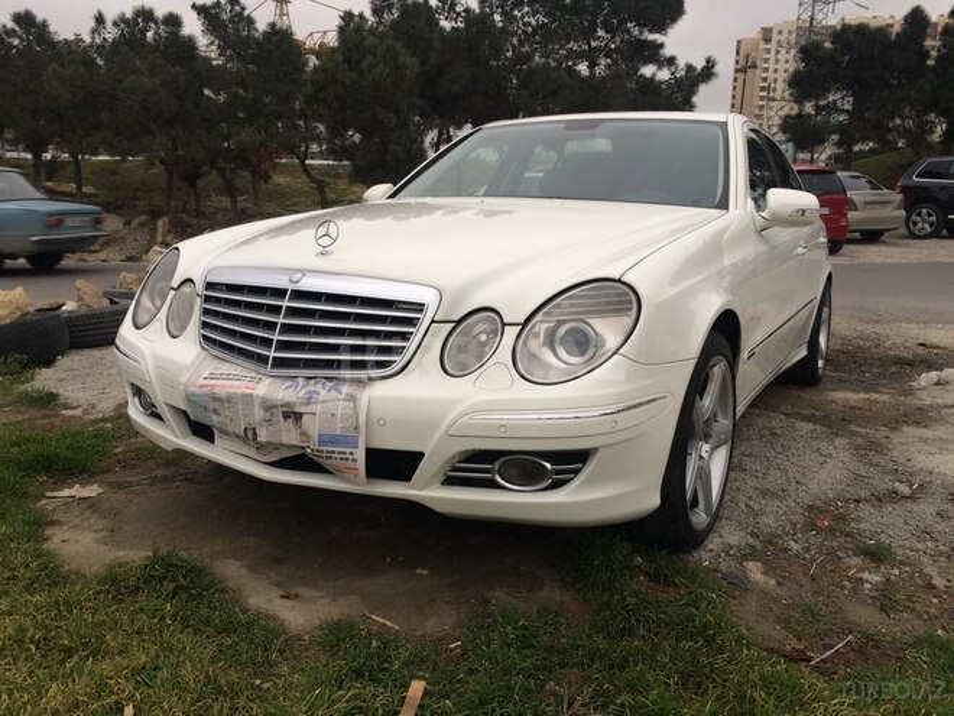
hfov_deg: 61.7
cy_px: 358
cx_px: 477
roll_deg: -0.1
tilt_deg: -12.4
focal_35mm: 29
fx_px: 799
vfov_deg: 48.2
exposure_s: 1/100
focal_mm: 4.15
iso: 32
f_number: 2.2
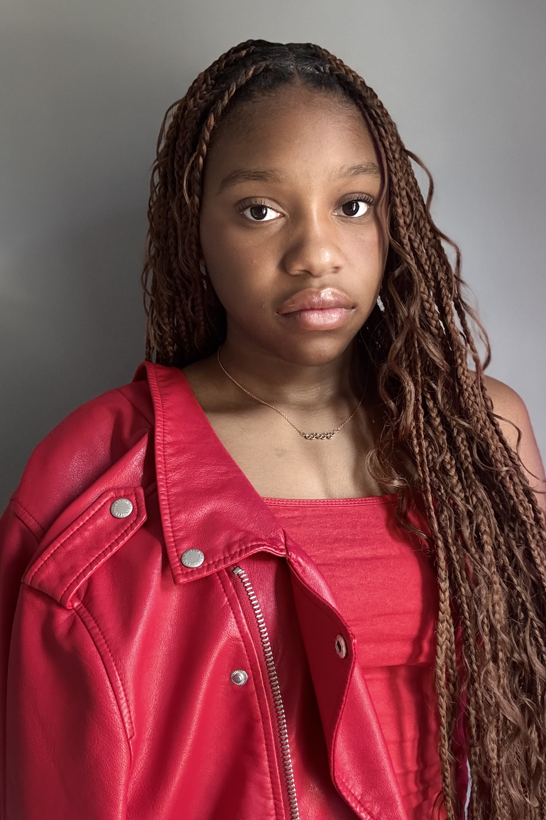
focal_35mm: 32
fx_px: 728
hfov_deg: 41.1
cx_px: 296
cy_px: 413
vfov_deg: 58.7
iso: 400
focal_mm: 2.69
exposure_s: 1/32
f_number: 1.9
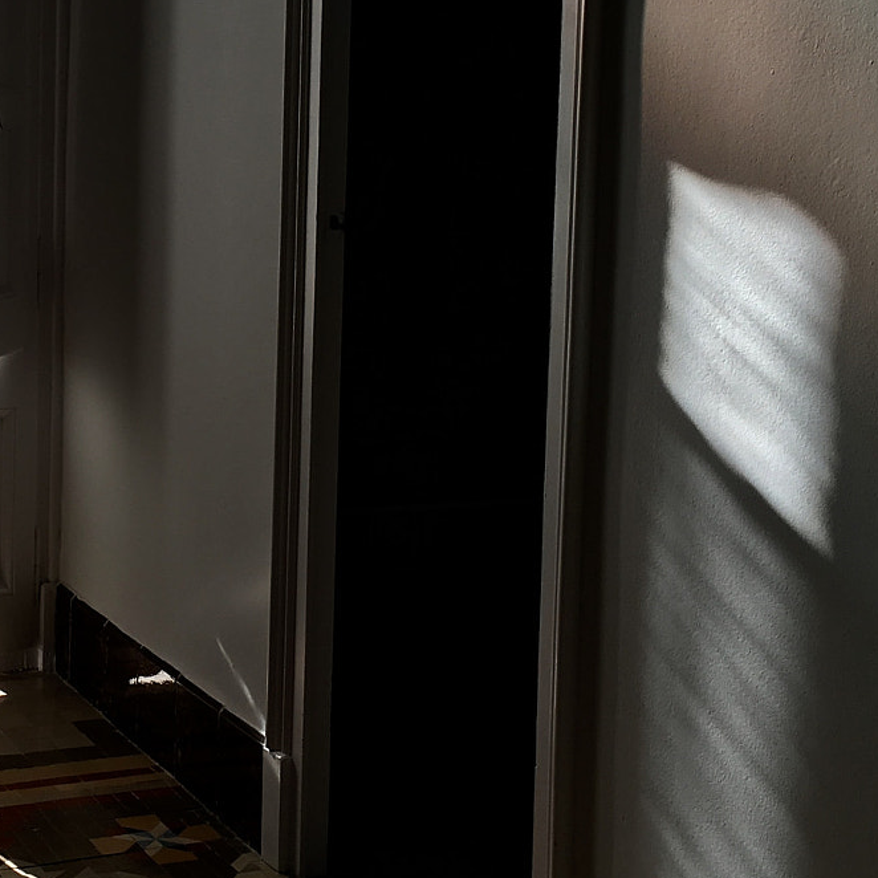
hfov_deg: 27.1
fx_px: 1779
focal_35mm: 62
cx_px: 153
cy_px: 313
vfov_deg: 27.6
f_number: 2.2
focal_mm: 4.15
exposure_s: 1/541
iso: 25
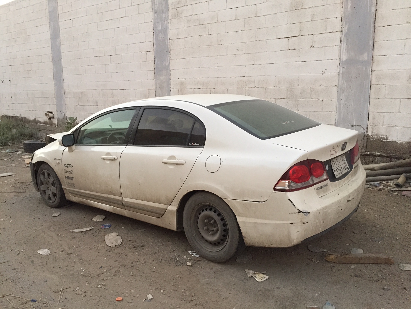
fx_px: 344
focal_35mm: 29
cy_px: 154
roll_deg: +0.8
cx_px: 206
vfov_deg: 48.2
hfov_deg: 61.7
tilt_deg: -9.8
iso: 160
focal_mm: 4.15
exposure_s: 1/30
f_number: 2.2
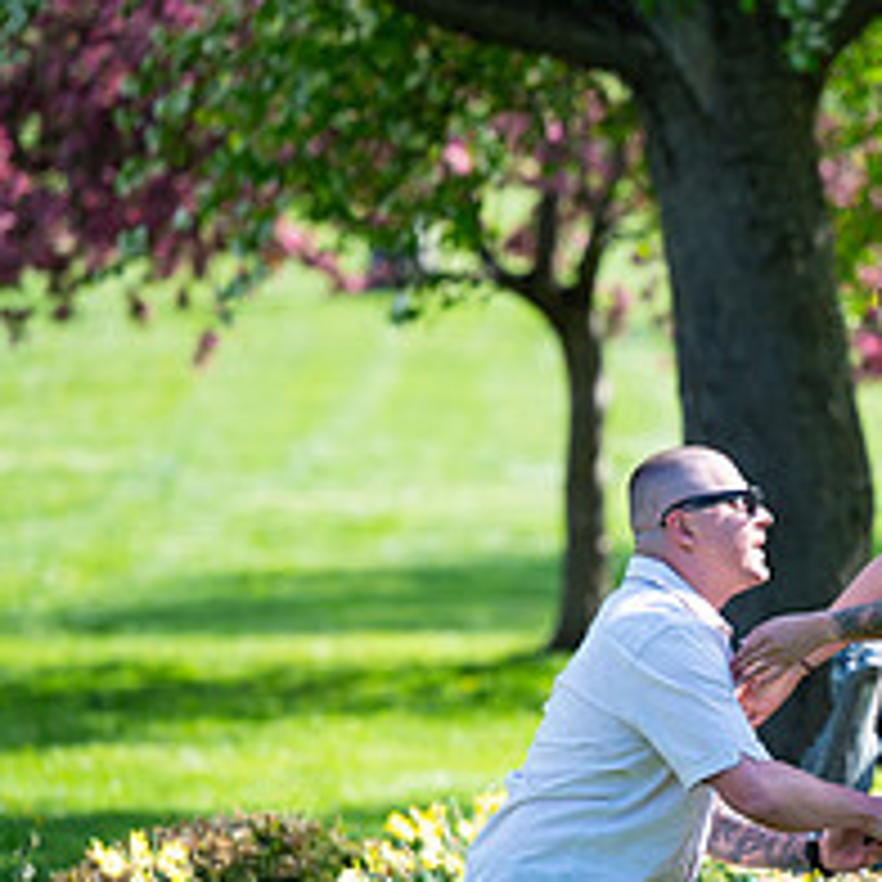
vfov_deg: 4.3
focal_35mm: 408
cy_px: 476
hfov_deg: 4.3
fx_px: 11761
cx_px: 946
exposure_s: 1/2000
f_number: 3.2
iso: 200
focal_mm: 155
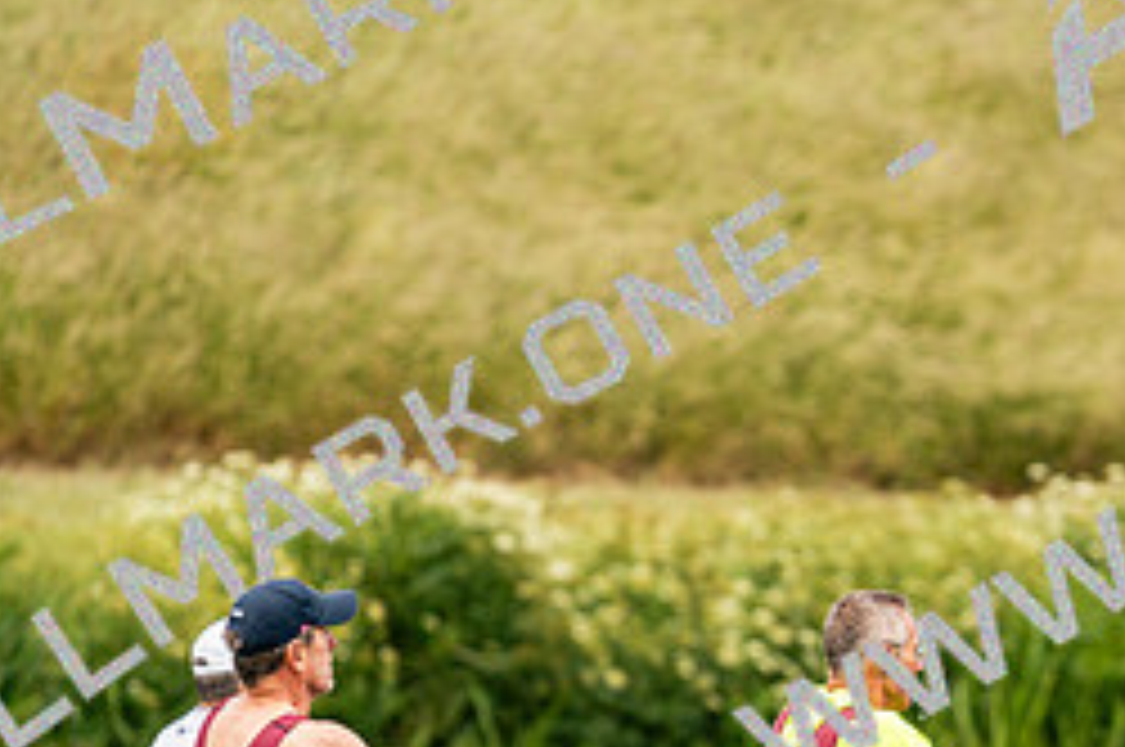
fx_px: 34892
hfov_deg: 1.8
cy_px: 794
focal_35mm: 1118
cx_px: 1292
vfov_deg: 1.2
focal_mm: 481
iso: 400
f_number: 6.3
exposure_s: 1/2000
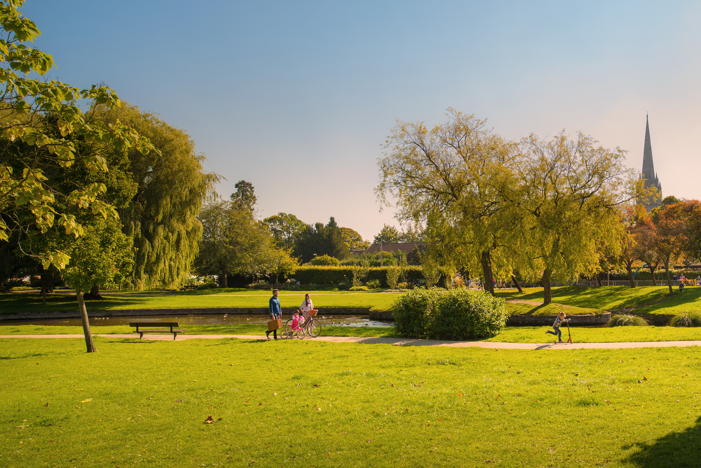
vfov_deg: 40.0
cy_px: 228
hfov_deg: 54.4
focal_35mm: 33
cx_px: 530
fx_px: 643
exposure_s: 1/400
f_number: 5.6
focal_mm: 21
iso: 160
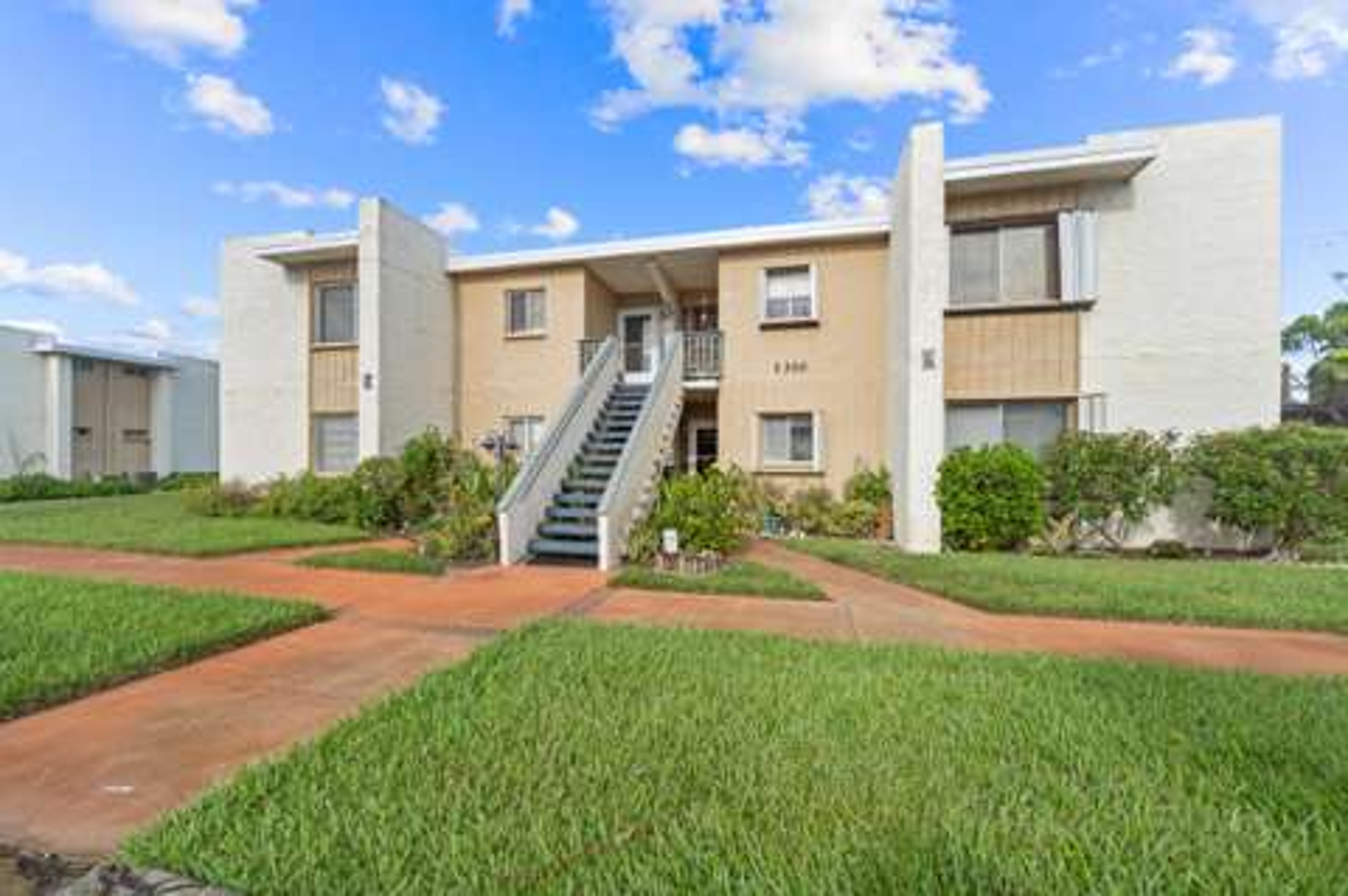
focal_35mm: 14
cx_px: 674
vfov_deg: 81.1
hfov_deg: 104.3
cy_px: 448
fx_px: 524
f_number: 10
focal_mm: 14
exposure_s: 1/400
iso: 250
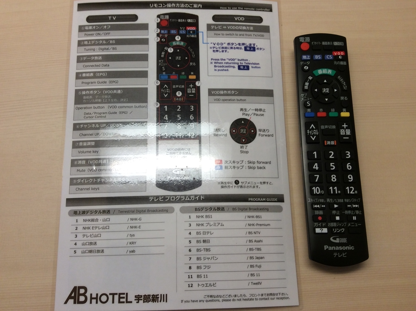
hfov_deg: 56.9
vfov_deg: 44.0
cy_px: 156
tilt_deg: -77.3
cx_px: 208
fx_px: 384
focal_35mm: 32
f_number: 2.4
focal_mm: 3.3
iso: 50
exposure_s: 1/24
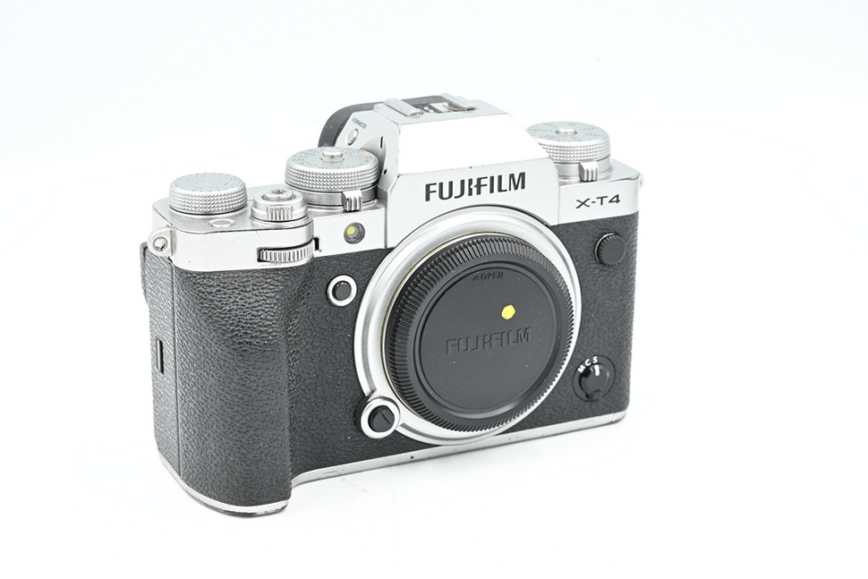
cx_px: 434
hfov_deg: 28.8
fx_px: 1688
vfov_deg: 19.5
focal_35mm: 70
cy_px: 290
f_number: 14
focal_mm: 70
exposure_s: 1/6
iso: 100
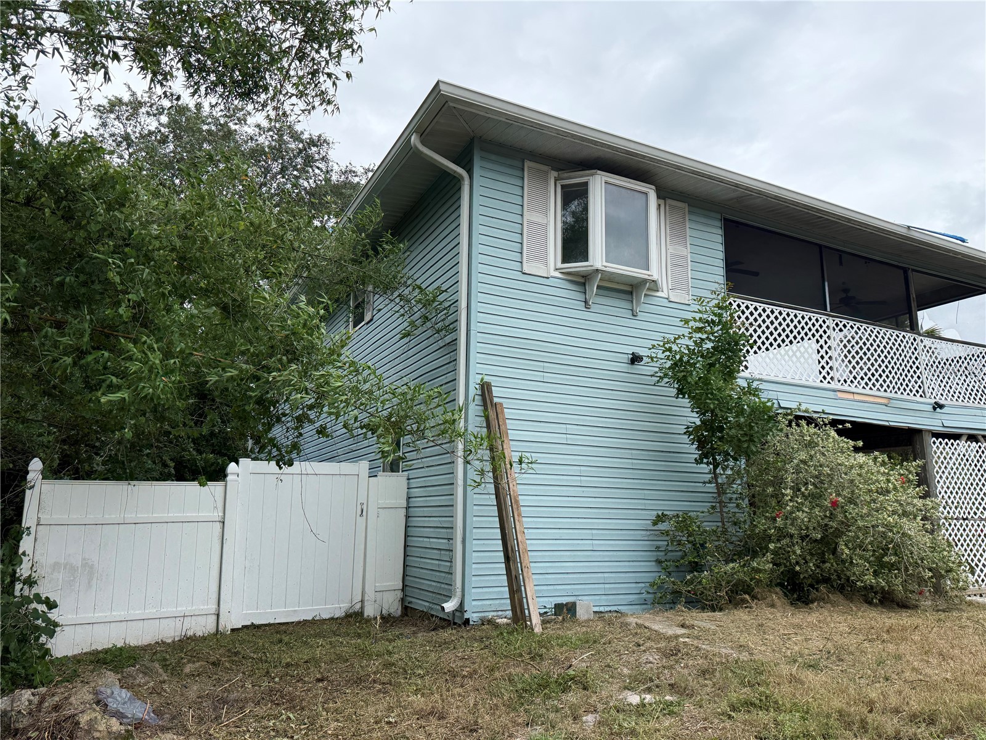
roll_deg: -1.0
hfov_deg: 71.6
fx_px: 684
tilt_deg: +11.8
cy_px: 370
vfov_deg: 56.8
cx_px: 493
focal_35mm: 24
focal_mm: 6.76
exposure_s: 1/3145
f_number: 1.78
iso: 100
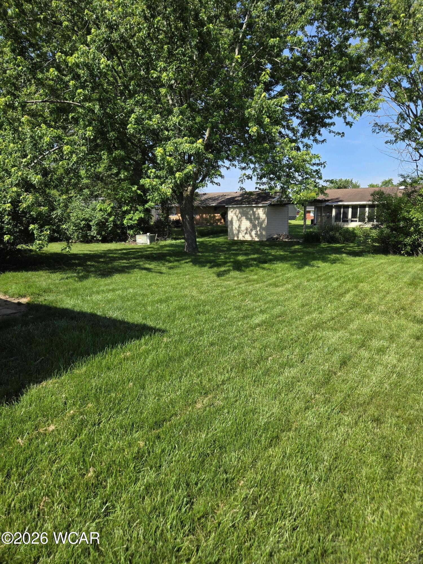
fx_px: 375
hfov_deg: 58.9
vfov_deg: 73.9
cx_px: 212
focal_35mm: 23
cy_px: 282
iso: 25
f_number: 1.8
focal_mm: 5.4
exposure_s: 1/1139
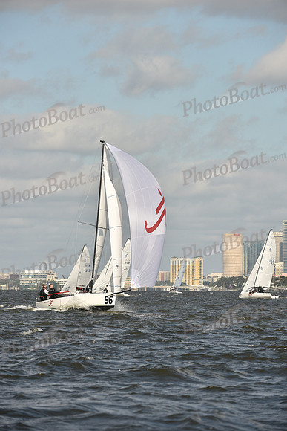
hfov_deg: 5.7
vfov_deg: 8.6
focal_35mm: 240
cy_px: 216
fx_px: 2868
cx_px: 144
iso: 250
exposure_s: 1/1250
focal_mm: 240
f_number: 8
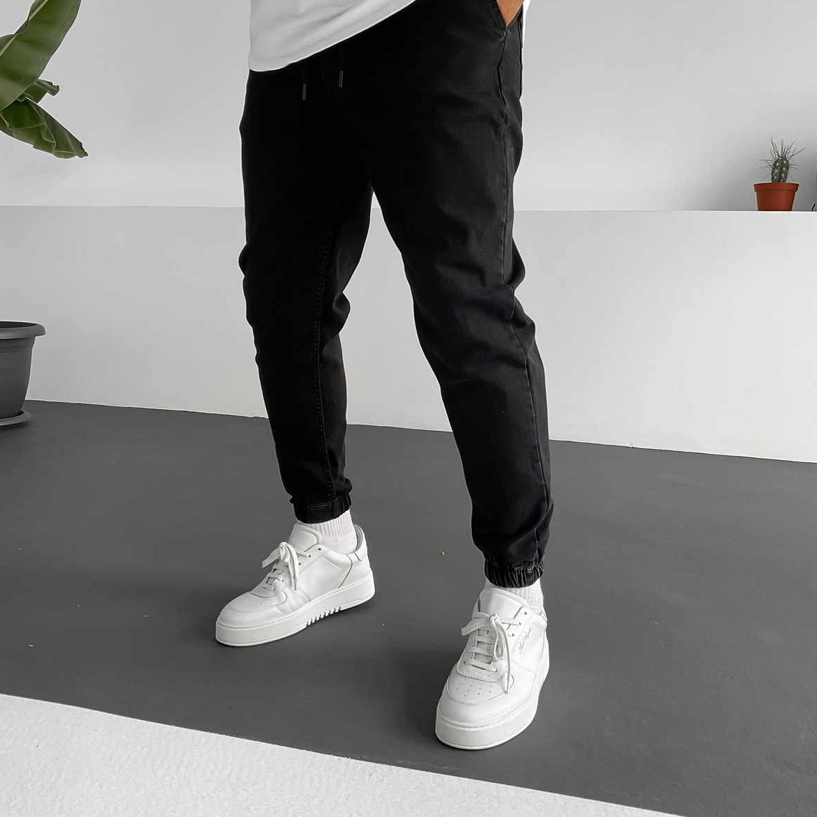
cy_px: 337
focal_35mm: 35
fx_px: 935
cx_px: 404
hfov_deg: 47.2
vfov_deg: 47.0
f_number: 1.8
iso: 64
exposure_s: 1/120
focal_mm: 3
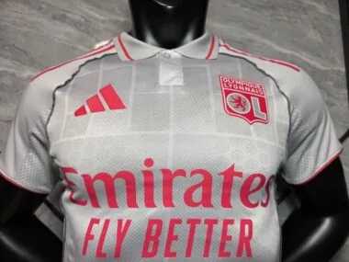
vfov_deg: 56.8
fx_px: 242
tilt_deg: +7.2
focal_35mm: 24
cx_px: 174
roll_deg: +0.2
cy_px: 131
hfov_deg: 71.6
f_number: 1.78
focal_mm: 6.76
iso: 80
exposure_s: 1/100
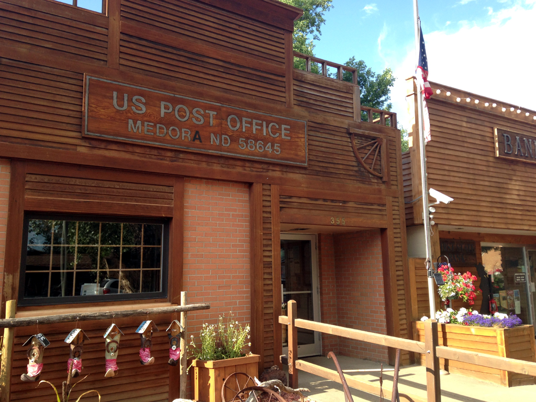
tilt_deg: +7.3
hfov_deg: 55.4
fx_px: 511
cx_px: 268
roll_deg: +1.4
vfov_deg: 42.9
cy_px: 201
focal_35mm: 33
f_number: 2.4
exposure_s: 1/371
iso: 50
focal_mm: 4.12
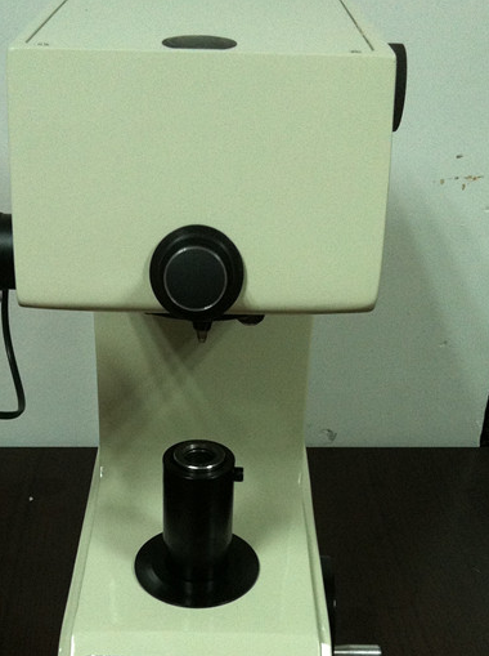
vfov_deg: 34.6
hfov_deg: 26.5
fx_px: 1039
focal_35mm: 55
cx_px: 207
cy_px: 451
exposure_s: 1/17
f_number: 2.8
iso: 200
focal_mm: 3.85
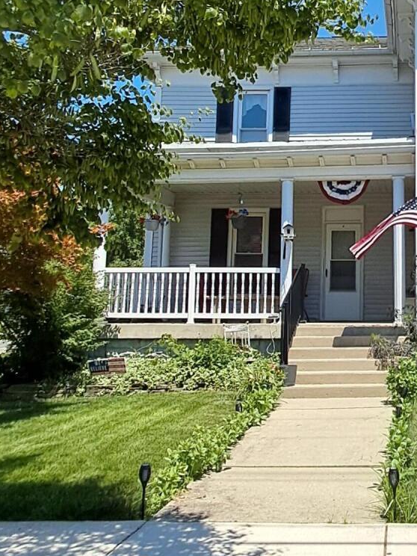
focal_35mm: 43
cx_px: 402
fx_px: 691
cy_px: 193
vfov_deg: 43.3
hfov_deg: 31.4
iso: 40
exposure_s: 1/1513
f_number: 2.2
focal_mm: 1.64
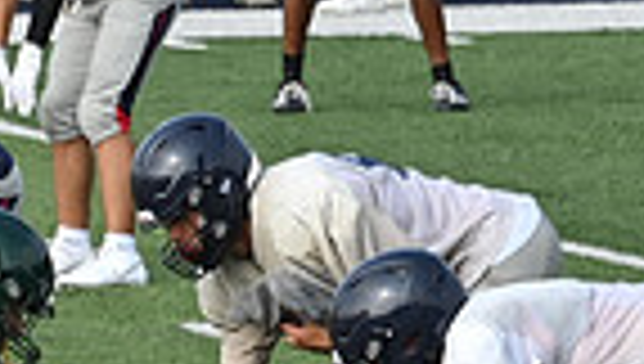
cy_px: 128
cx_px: 829
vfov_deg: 1.0
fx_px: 20663
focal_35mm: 1208
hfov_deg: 1.8
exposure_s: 1/800
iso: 180
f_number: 5.6
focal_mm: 190
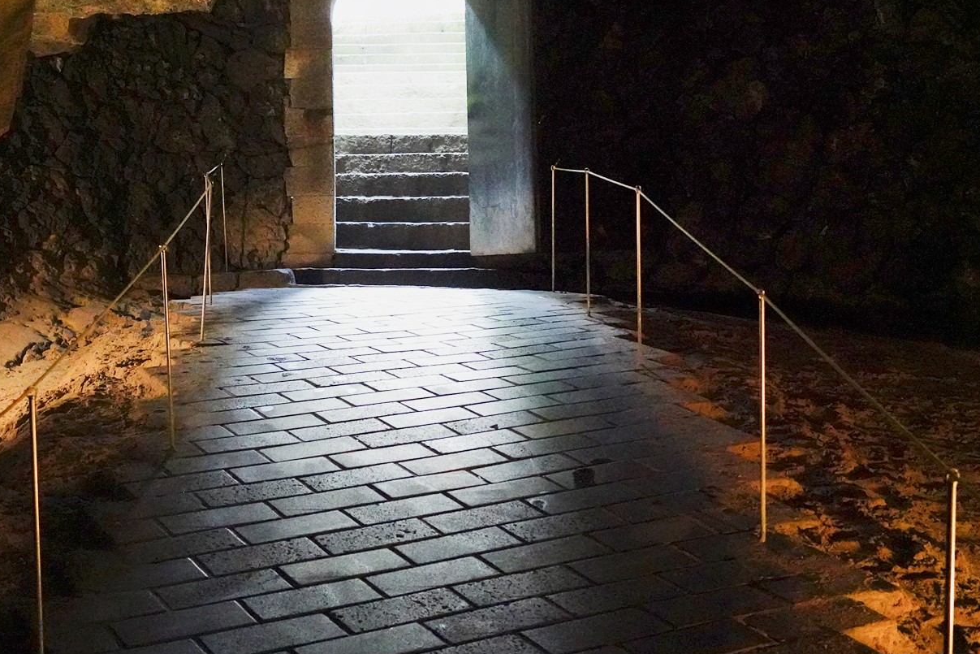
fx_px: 1579
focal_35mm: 58
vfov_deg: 23.1
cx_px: 400
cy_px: 148
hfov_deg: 34.4
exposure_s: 1/100
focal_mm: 35
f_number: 3.5
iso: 25600
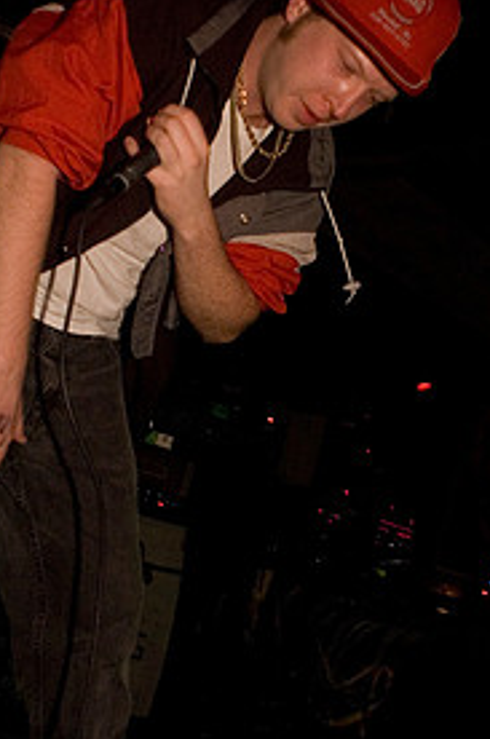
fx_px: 1004
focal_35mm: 49
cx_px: 280
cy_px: 426
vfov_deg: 40.3
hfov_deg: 27.4
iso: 800
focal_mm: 20
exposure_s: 1/60
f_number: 3.2
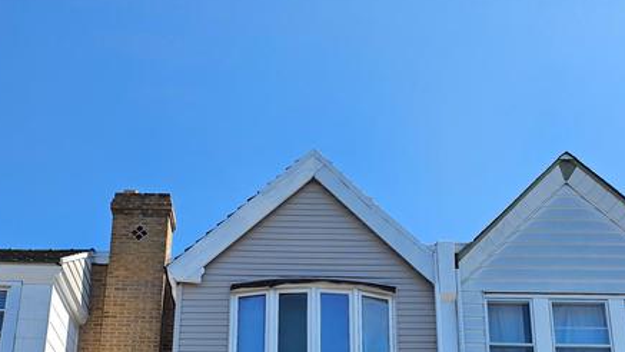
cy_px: 494
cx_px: 299
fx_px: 729
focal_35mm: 44
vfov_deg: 23.1
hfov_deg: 46.4
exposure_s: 1/541
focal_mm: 6.3
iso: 10
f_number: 1.7
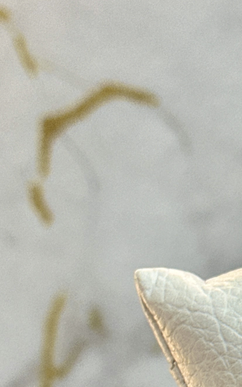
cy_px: 497
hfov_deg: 8.2
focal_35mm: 155
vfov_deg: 13.1
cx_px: 414
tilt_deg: -17.7
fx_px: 1636
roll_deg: +2.2
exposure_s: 1/60
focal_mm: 6.86
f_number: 1.78
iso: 125
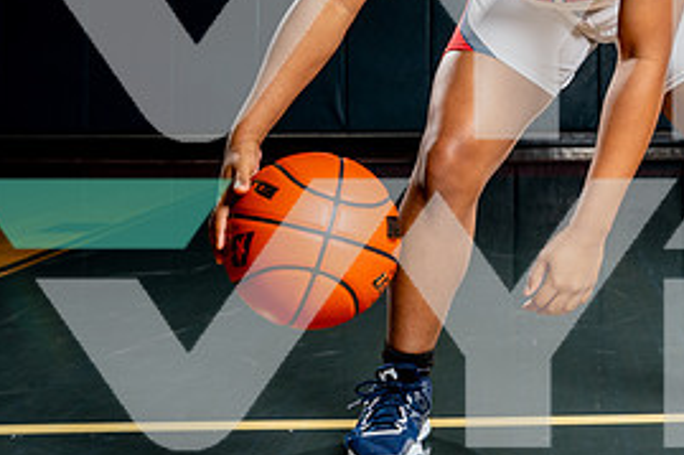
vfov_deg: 17.5
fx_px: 1443
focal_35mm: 76
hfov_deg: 25.8
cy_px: 3
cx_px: 626
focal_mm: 33
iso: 320
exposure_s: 1/250
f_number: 8
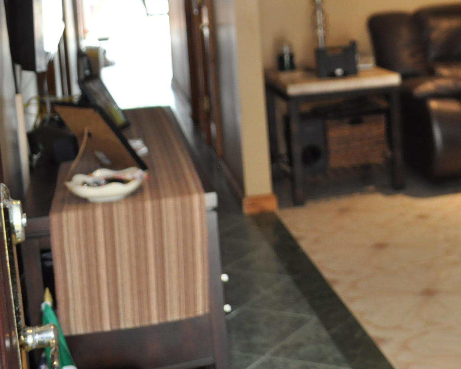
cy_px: 42
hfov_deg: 26.5
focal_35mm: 63
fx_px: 860
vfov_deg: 23.6
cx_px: 561
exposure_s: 1/90
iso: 800
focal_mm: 18
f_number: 3.5
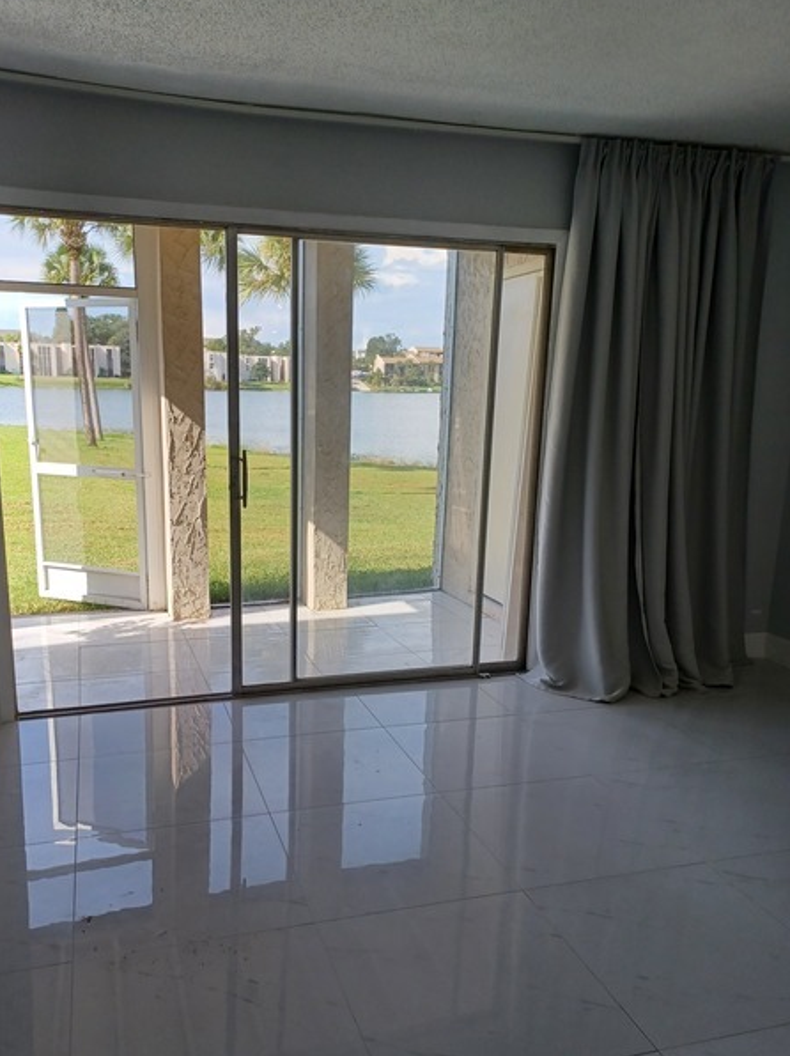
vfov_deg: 63.4
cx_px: 354
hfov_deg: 49.6
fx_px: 853
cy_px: 571
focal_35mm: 28
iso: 64
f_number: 1.8
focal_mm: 4.6
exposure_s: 1/120
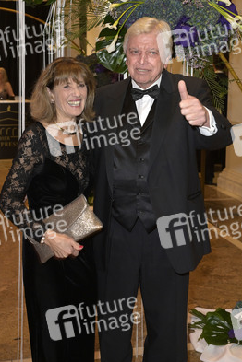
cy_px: 181
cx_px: 120
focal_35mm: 56
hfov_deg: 24.2
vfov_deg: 35.6
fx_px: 565
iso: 2500
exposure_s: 1/60
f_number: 5.6
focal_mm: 55
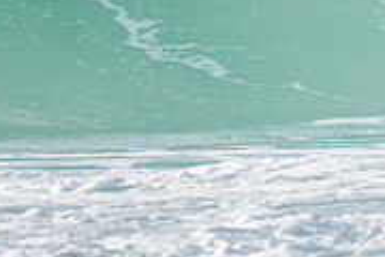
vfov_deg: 0.7
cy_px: -157
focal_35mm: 1976
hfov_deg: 1.0
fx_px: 21131
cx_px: -92
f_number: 5.6
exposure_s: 1/2000
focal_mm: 500
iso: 360
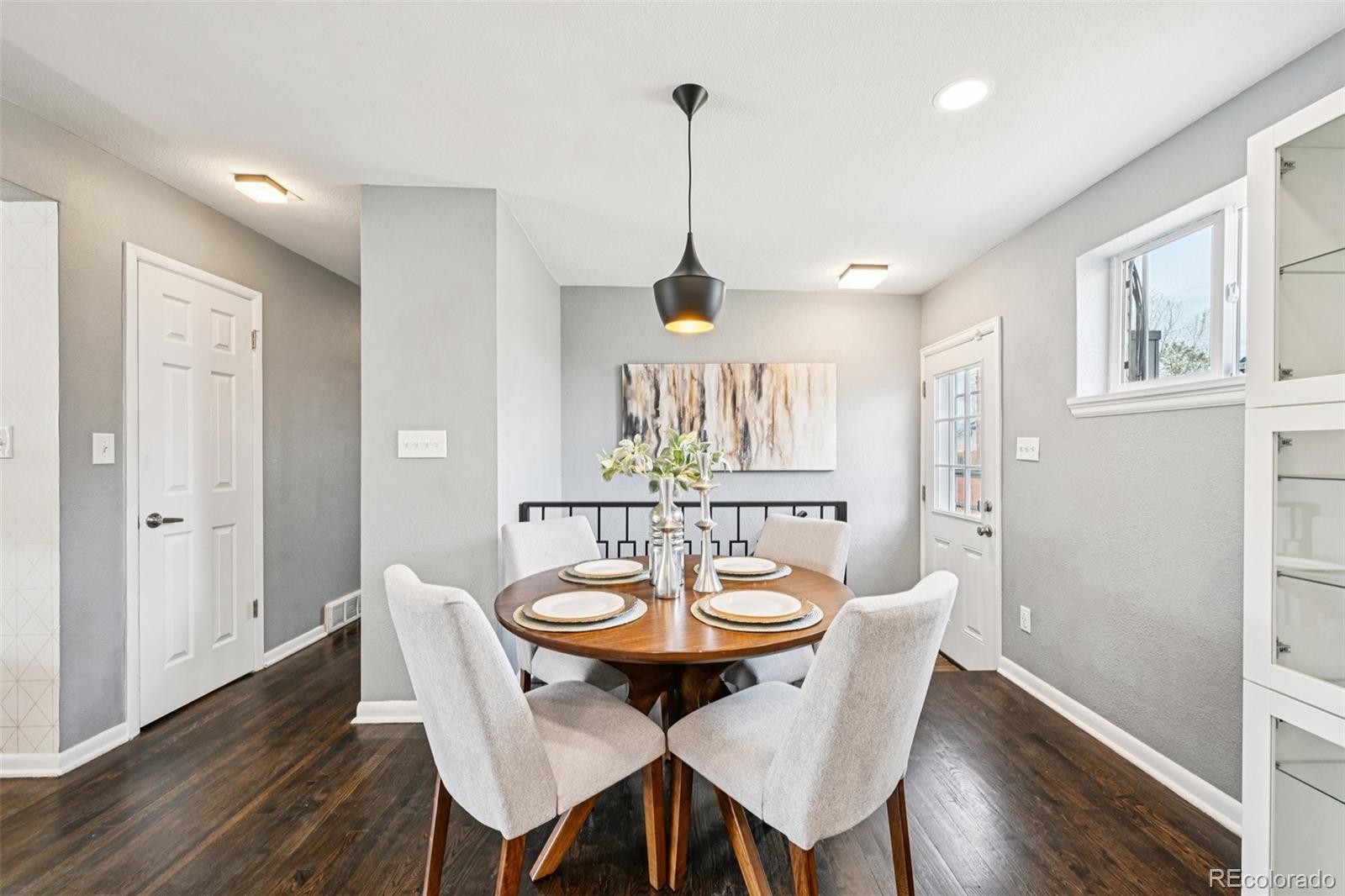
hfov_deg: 104.3
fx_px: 523
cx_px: 672
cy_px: 448
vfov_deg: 81.2
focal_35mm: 14
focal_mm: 14
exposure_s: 1/15
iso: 280
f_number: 11
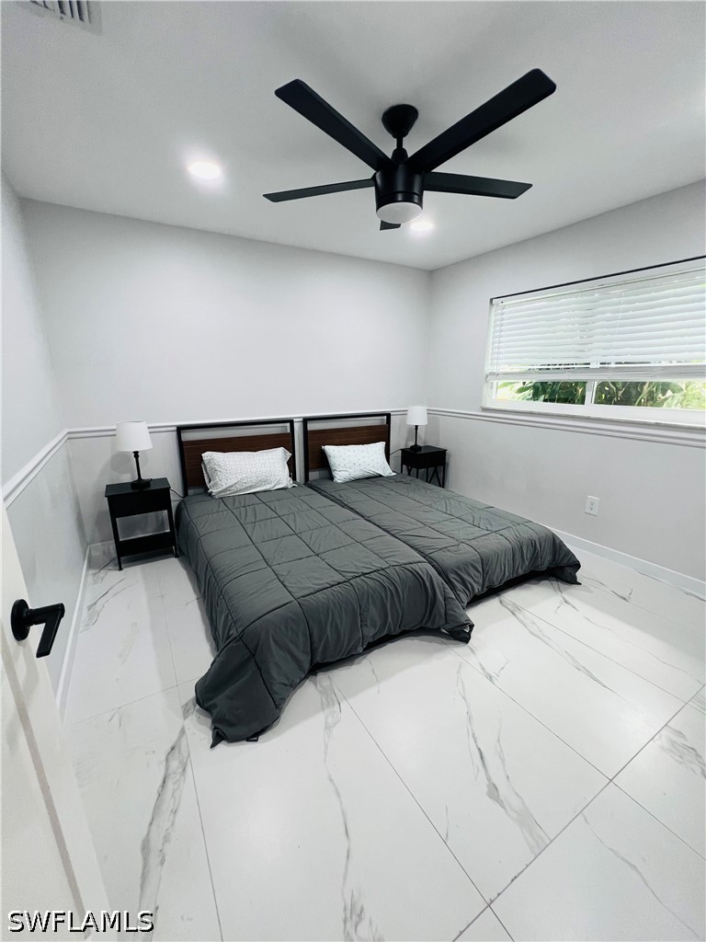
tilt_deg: -13.9
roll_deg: +0.7
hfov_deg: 89.9
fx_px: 354
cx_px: 353
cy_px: 471
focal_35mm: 13
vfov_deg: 106.2
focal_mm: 1.57
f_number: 1.8
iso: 200
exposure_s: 1/120
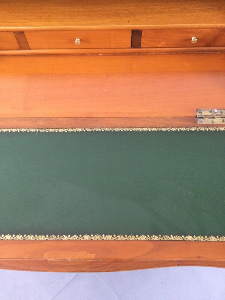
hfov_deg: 45.4
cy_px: 150
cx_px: 112
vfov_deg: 58.4
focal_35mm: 31
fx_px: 269
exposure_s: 1/17
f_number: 2.4
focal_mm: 3.3
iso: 250
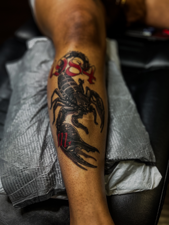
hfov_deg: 53.1
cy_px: 112
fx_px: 169
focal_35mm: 26
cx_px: 84
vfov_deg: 67.3
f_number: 1.5
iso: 100
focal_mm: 5.7
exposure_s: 1/60
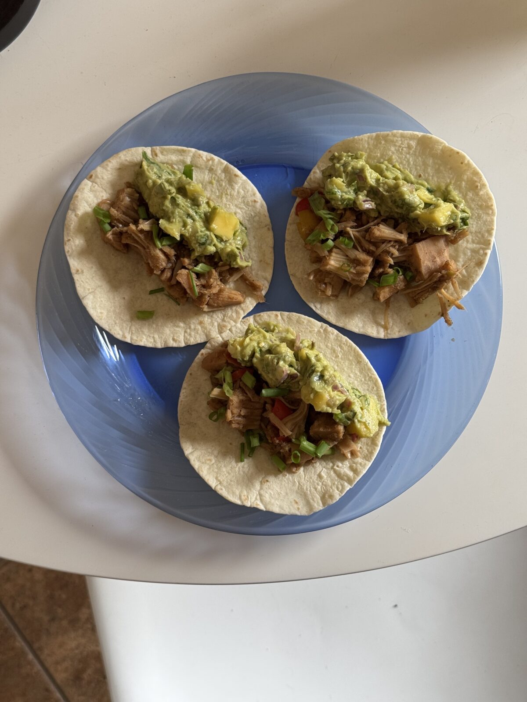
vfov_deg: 39.7
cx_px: 264
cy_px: 351
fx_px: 974
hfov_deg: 30.3
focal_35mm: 48
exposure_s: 1/77
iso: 100
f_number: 1.78
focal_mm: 6.76
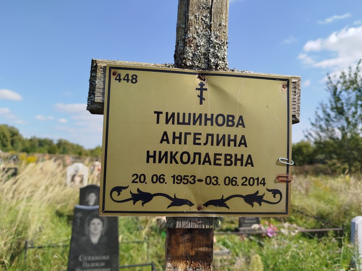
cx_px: 179
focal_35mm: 26
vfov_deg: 53.1
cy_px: 139
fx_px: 272
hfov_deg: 67.3
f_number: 1.7
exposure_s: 1/959
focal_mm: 5.31
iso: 50
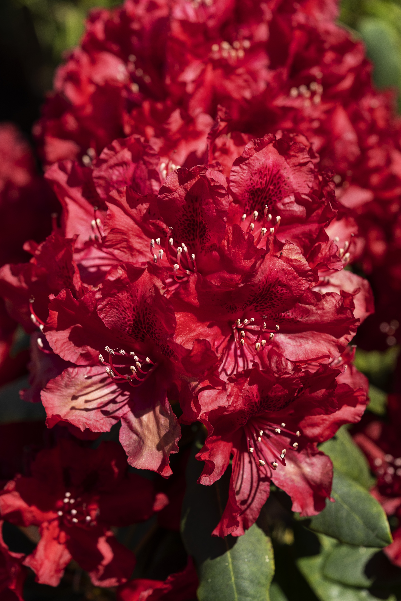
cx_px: 200
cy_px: 300
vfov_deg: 22.6
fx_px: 1504
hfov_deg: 15.2
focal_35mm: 90
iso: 50
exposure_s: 1/500
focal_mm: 90
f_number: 5
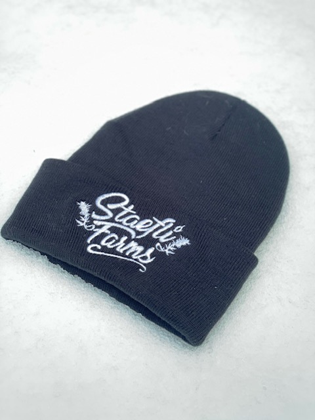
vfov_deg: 36.8
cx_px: 158
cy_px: 210
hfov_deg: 28.0
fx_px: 631
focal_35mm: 52
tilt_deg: -54.9
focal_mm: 6
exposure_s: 1/40
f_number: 2
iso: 200
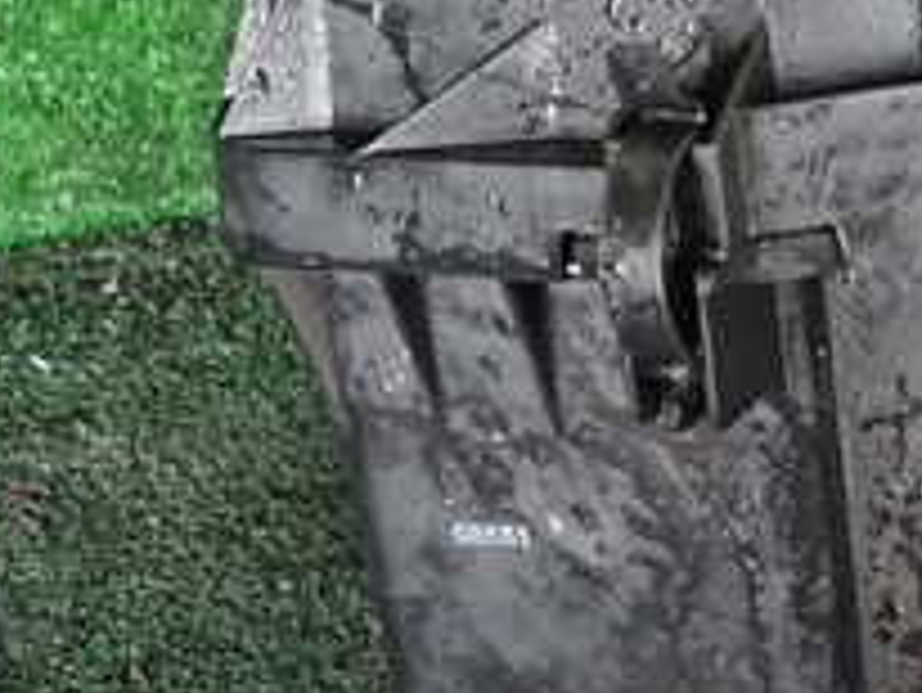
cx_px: 1070
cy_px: 36
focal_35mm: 73
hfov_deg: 24.5
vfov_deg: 19.7
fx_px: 1945
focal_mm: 4.5
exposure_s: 1/30
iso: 400
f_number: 2
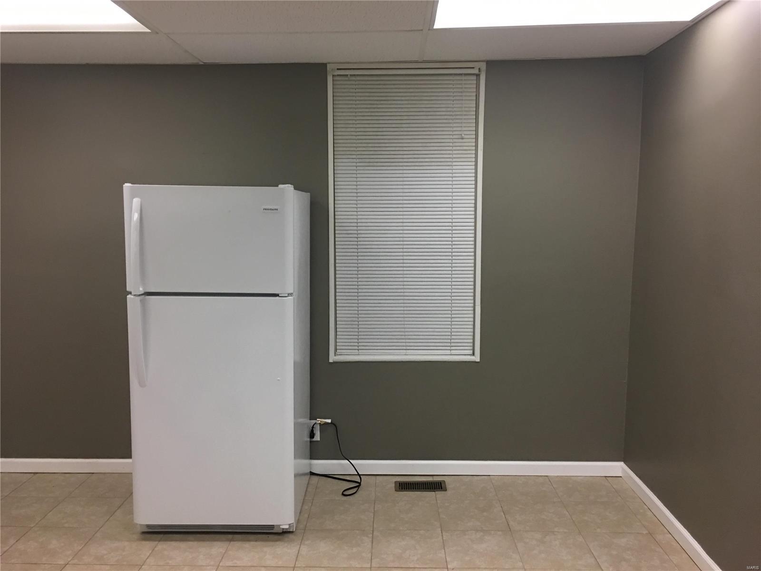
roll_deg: -0.1
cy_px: 286
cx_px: 380
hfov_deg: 61.7
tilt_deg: -2.5
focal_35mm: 29
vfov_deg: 48.2
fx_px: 638
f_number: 2.2
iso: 64
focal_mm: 4.15
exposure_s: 1/15
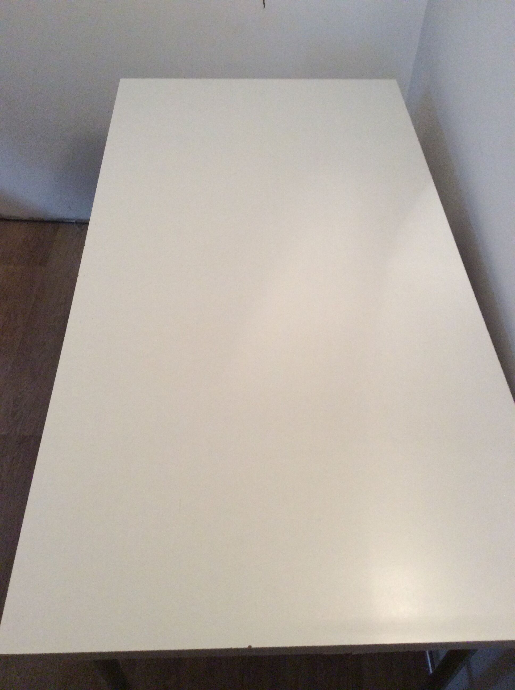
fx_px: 636
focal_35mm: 32
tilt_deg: -49.5
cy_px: 345
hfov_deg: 44.1
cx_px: 258
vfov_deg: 56.9
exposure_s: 1/25
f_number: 2.4
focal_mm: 3.3
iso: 160
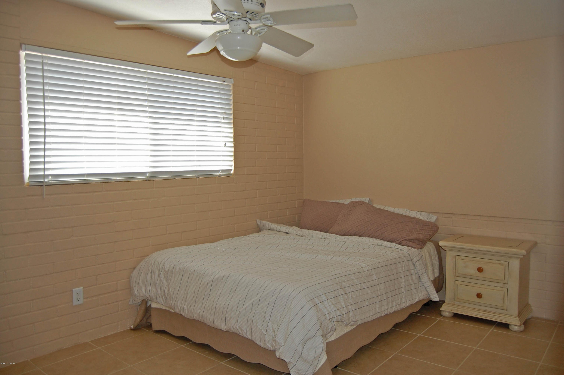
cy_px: 188
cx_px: 282
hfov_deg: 67.4
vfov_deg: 47.8
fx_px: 423
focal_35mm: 27
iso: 400
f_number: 3.5
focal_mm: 18
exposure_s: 1/160
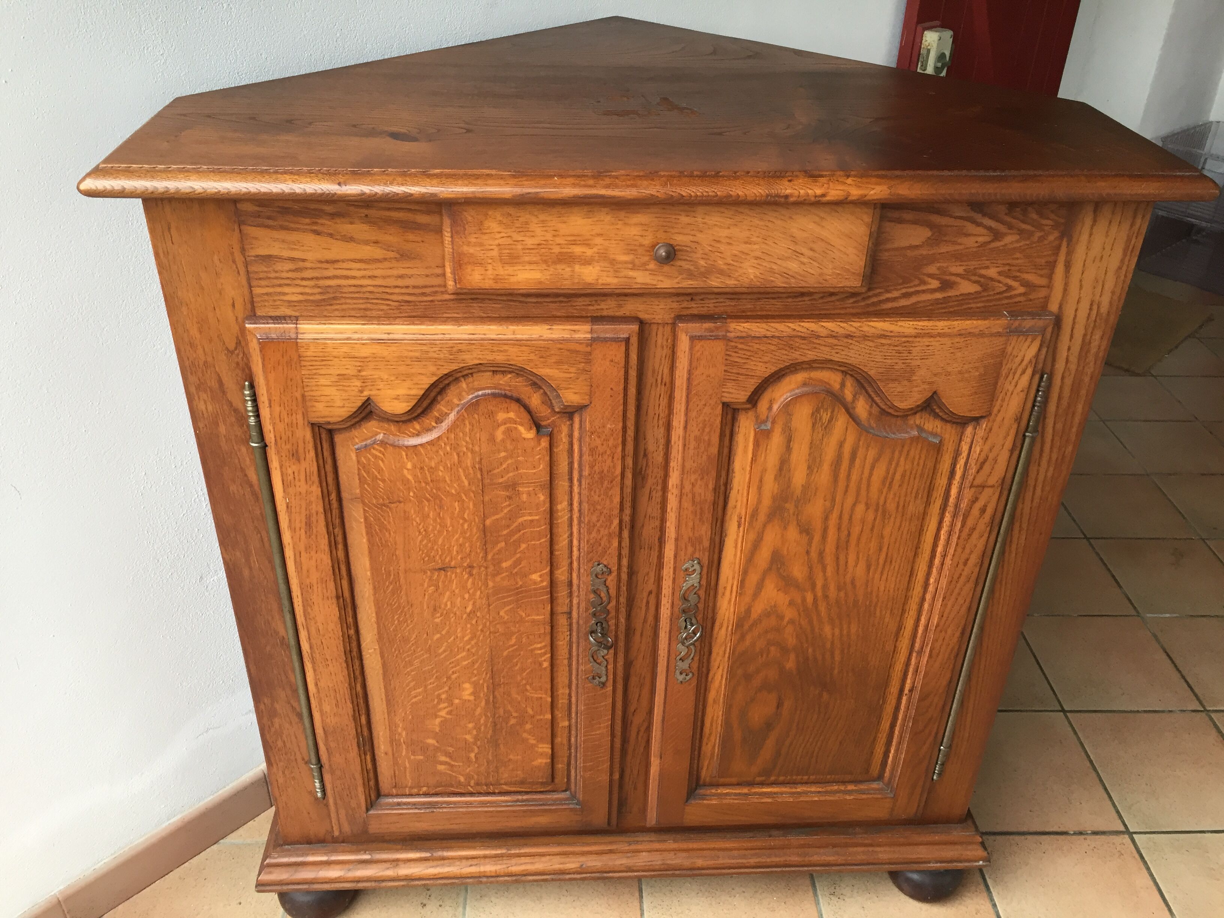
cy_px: 459
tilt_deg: -30.3
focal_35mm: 29
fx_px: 1025
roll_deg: -1.8
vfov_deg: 48.2
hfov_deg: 61.7
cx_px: 612
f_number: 2.2
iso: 40
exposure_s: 1/33
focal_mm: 4.15
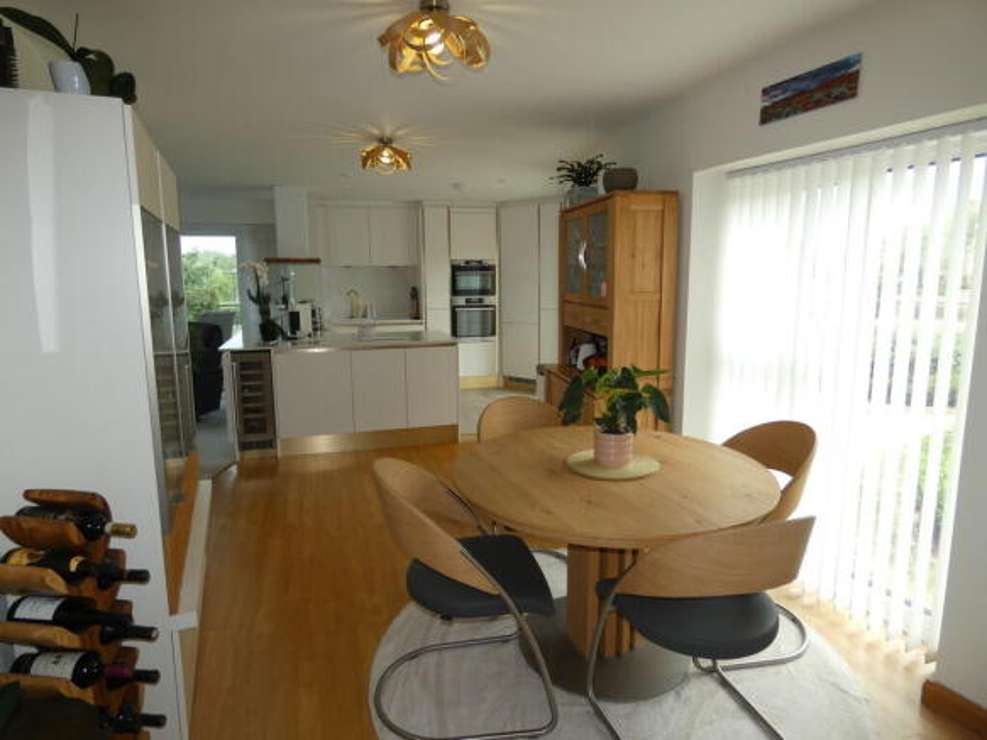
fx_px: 570
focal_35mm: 20
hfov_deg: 81.8
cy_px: 370
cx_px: 494
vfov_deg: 66.0
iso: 80
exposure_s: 1/60
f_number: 2.8
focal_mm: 3.6
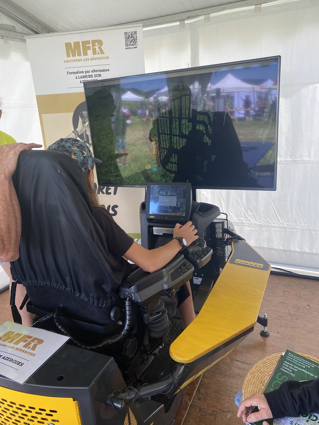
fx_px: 319
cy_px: 212
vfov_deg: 67.3
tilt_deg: -15.9
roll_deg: +3.6
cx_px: 160
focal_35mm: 26
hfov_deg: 53.1
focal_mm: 4.25
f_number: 1.8
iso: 32
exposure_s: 1/230
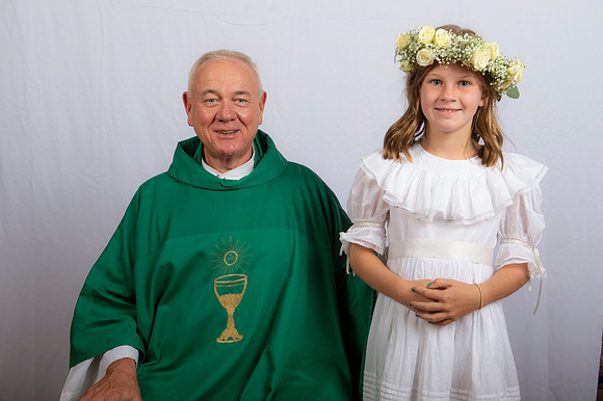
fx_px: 870
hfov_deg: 38.2
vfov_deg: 26.0
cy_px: 200
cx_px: 302
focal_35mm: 52
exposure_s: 1/200
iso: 320
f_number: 8
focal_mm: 52
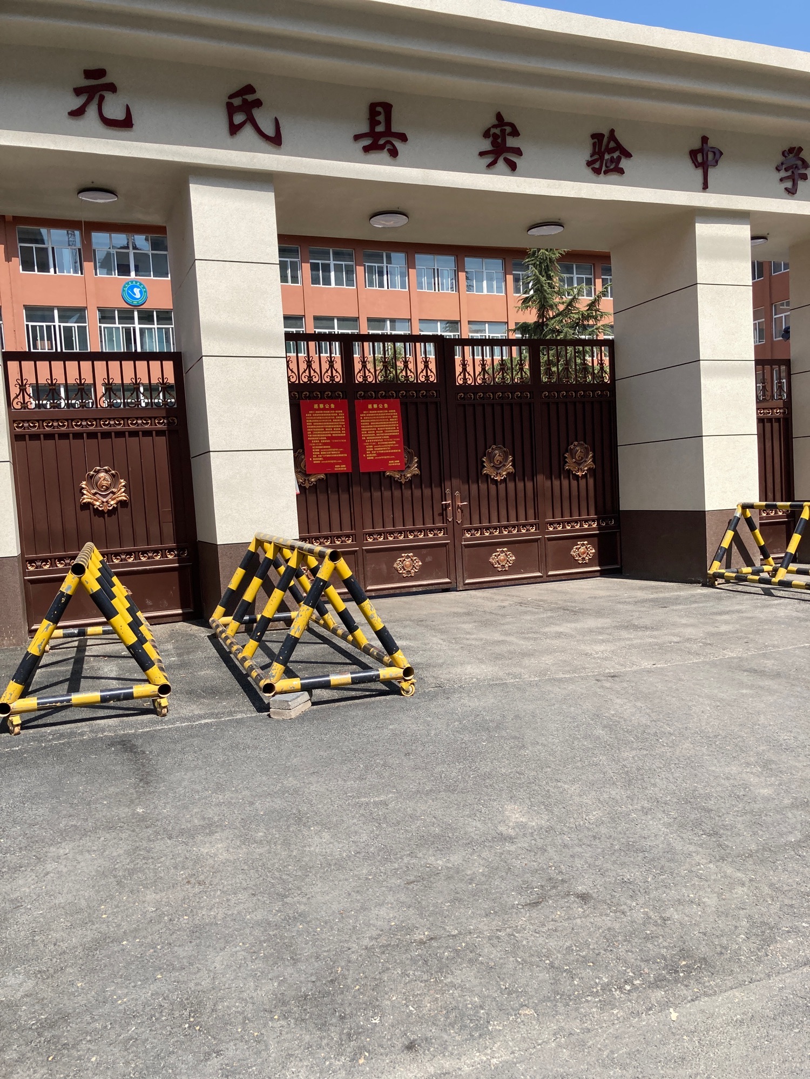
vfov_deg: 63.4
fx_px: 874
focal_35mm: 28
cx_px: 405
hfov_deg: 49.7
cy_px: 540
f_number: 1.8
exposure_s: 1/1567
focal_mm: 3.99
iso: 20
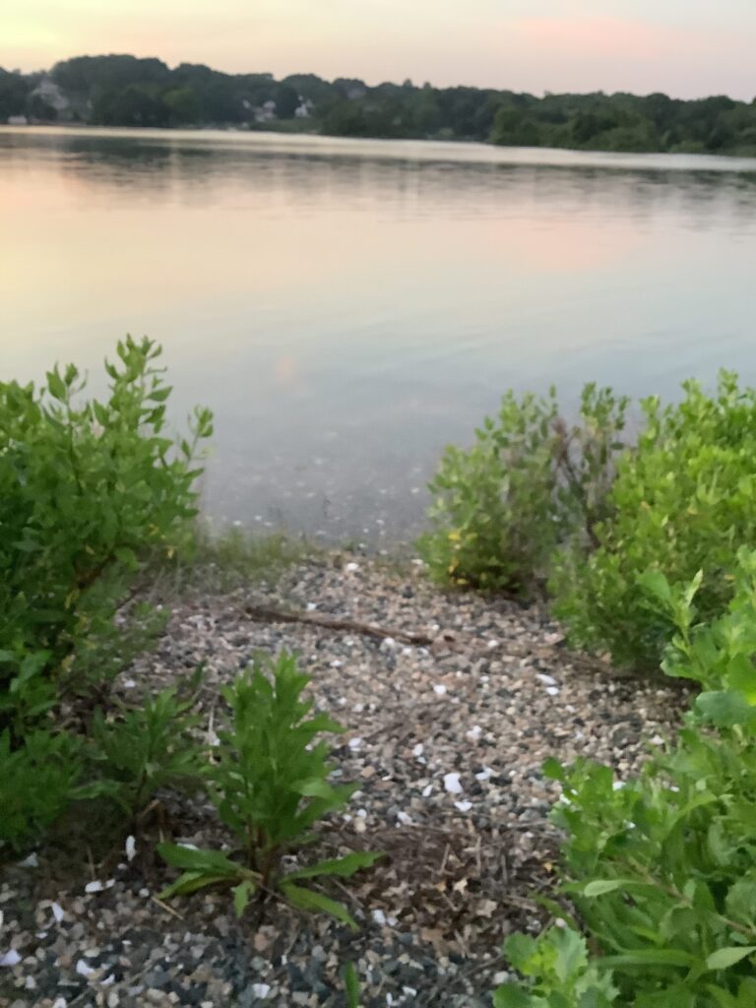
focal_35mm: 31
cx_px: 378
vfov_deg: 58.4
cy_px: 504
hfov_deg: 45.4
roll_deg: -2.0
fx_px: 903
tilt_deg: -17.7
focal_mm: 3.3
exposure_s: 1/60
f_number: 2.4
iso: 320
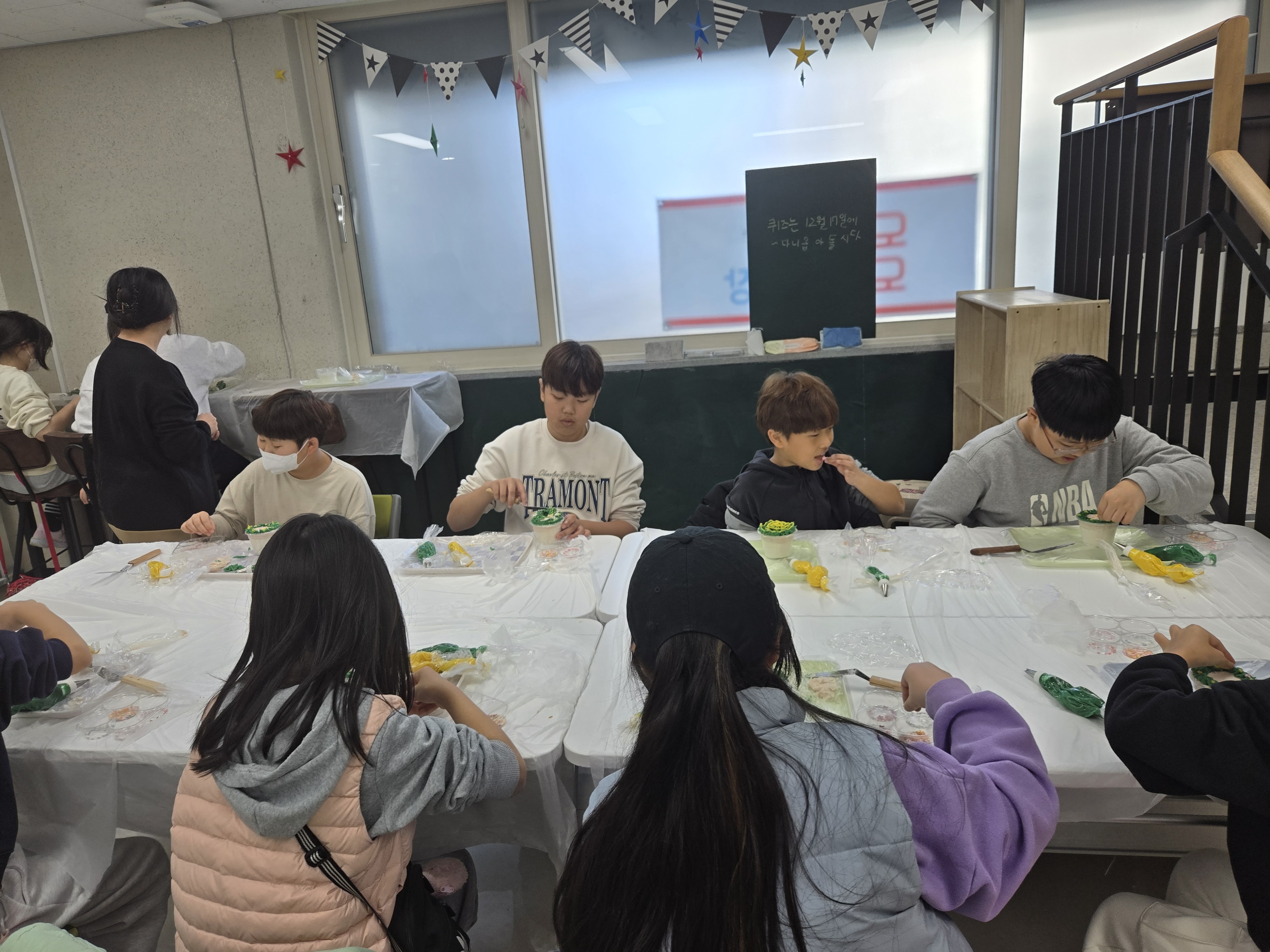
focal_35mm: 23
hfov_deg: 73.9
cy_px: 476
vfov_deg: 58.9
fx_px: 844
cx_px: 635
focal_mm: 5.4
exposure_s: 1/120
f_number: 1.8
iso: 25
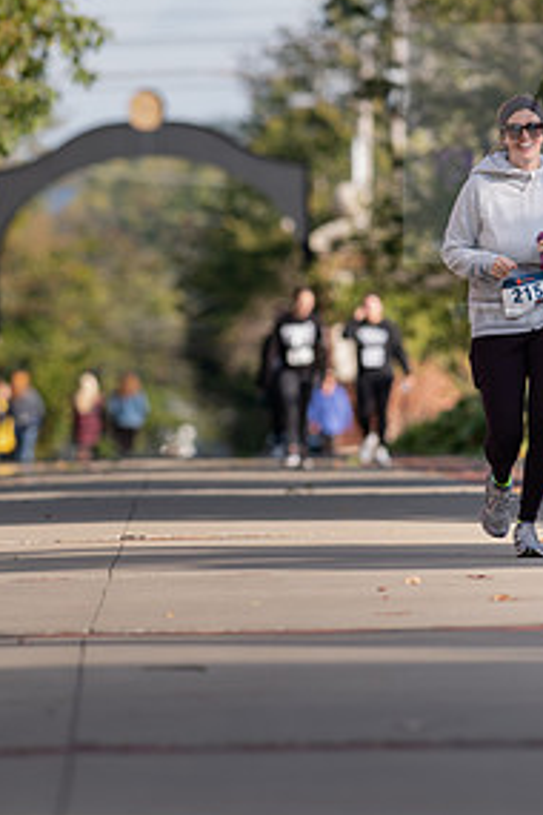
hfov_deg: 2.3
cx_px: 317
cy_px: 370
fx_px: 13800
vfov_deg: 3.4
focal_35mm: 610
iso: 250
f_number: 5
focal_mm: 300
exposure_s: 1/500
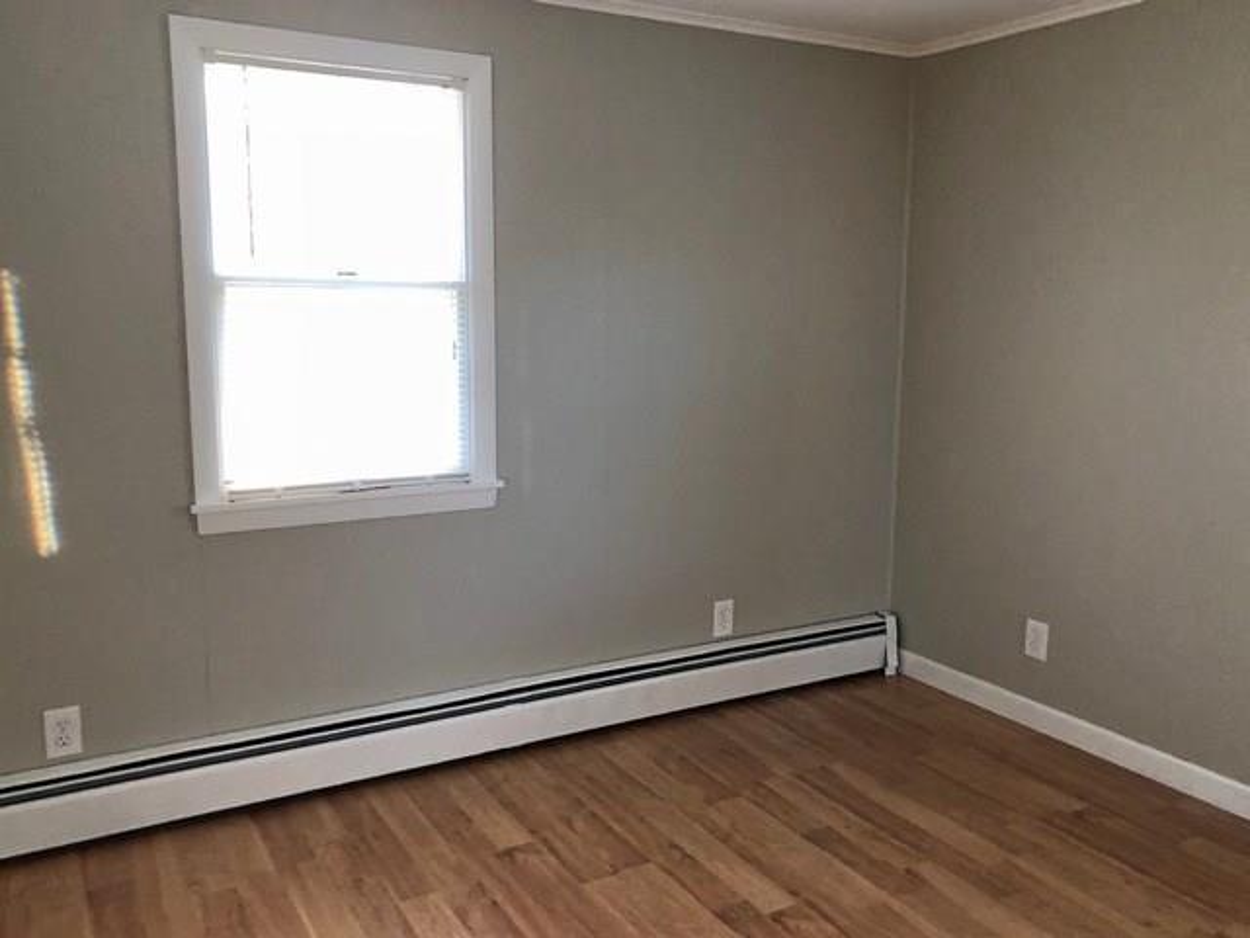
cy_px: 469
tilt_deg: -10.3
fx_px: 1011
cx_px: 625
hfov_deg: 63.4
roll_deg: +0.5
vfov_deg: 49.7
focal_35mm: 28
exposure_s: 1/15
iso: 50
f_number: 1.8
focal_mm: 3.99
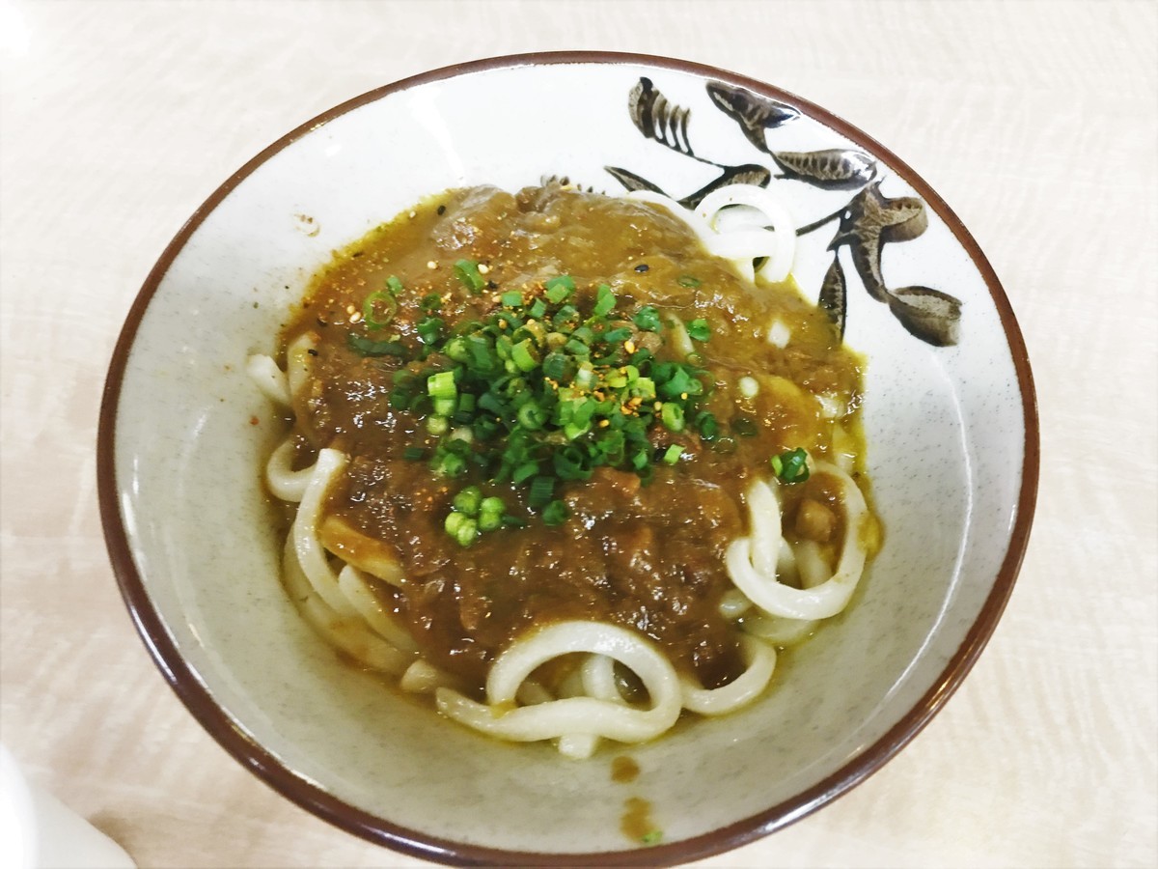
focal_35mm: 29
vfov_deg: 48.2
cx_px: 579
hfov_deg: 61.7
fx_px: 970
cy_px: 434
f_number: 2.2
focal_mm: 4.15
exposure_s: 1/15
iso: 50
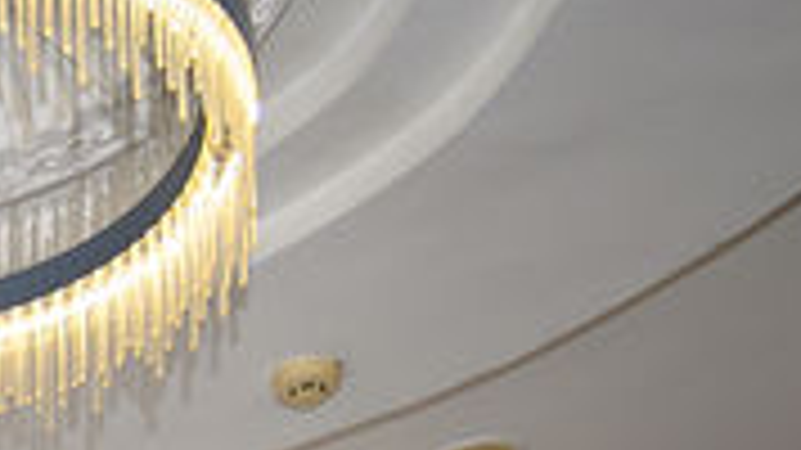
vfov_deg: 9.1
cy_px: 1452
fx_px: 2145
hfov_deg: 18.1
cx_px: -507
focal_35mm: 101
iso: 125
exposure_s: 1/160
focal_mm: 16
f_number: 2.8
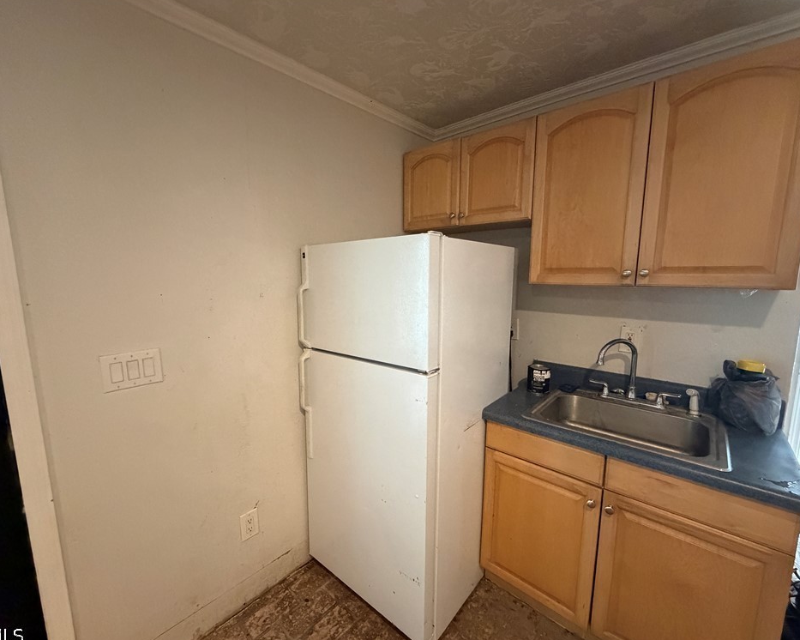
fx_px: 355
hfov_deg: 96.7
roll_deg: +0.8
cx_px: 382
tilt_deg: -8.2
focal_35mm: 15
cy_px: 321
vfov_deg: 84.0
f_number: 2.2
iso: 1000
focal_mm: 2.22
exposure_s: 1/60
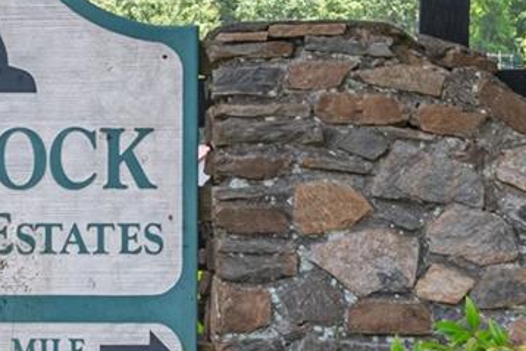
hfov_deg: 10.1
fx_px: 2923
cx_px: -73
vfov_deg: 6.9
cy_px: 144
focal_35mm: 200
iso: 640
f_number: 7.1
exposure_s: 1/1600
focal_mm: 35
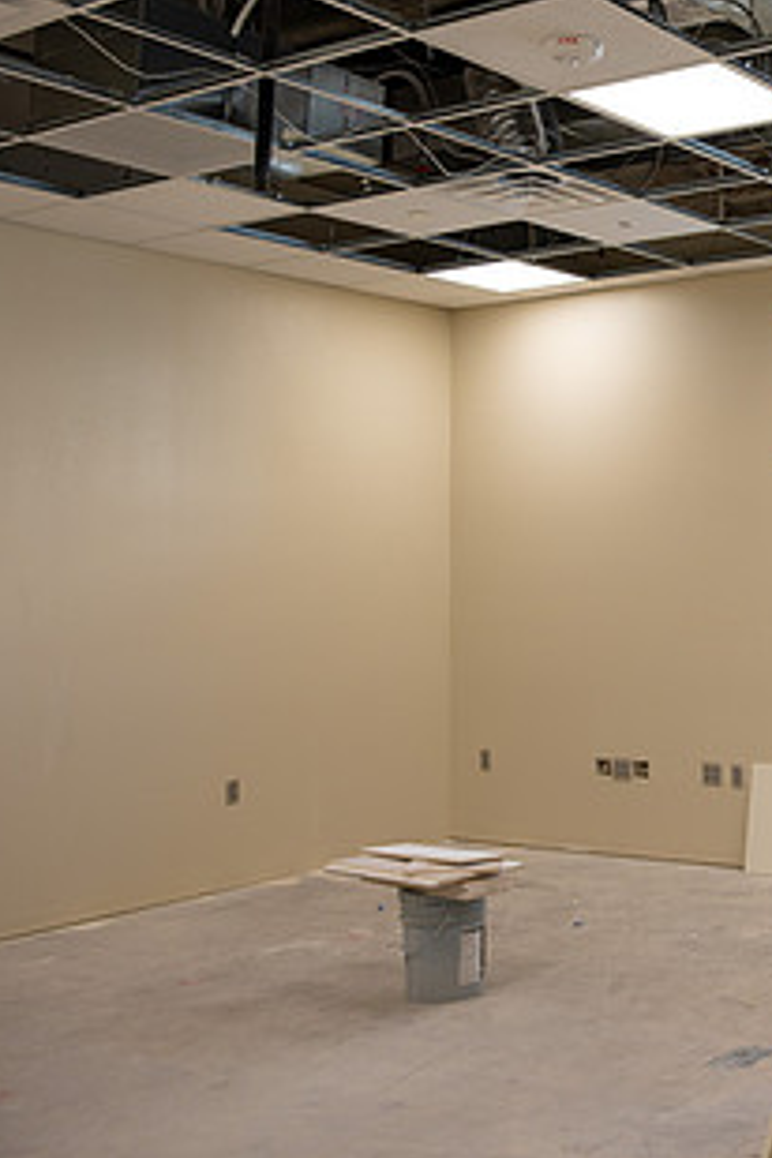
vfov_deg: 43.3
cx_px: 926
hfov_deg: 26.5
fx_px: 1447
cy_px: 452
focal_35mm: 45
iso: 125
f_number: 4
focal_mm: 24
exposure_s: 1/125
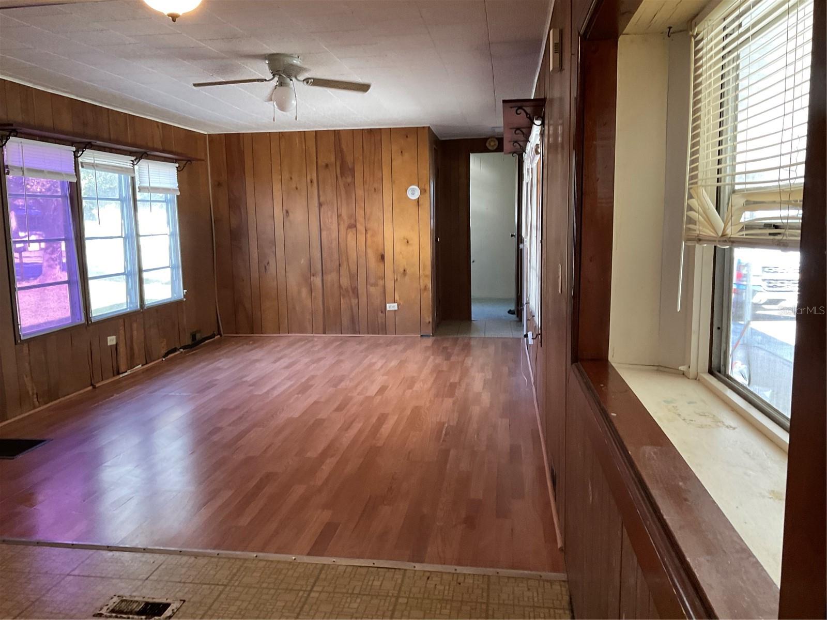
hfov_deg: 61.7
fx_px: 693
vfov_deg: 48.2
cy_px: 310
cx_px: 414
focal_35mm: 29
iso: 100
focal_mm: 3
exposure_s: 1/60
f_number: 1.8
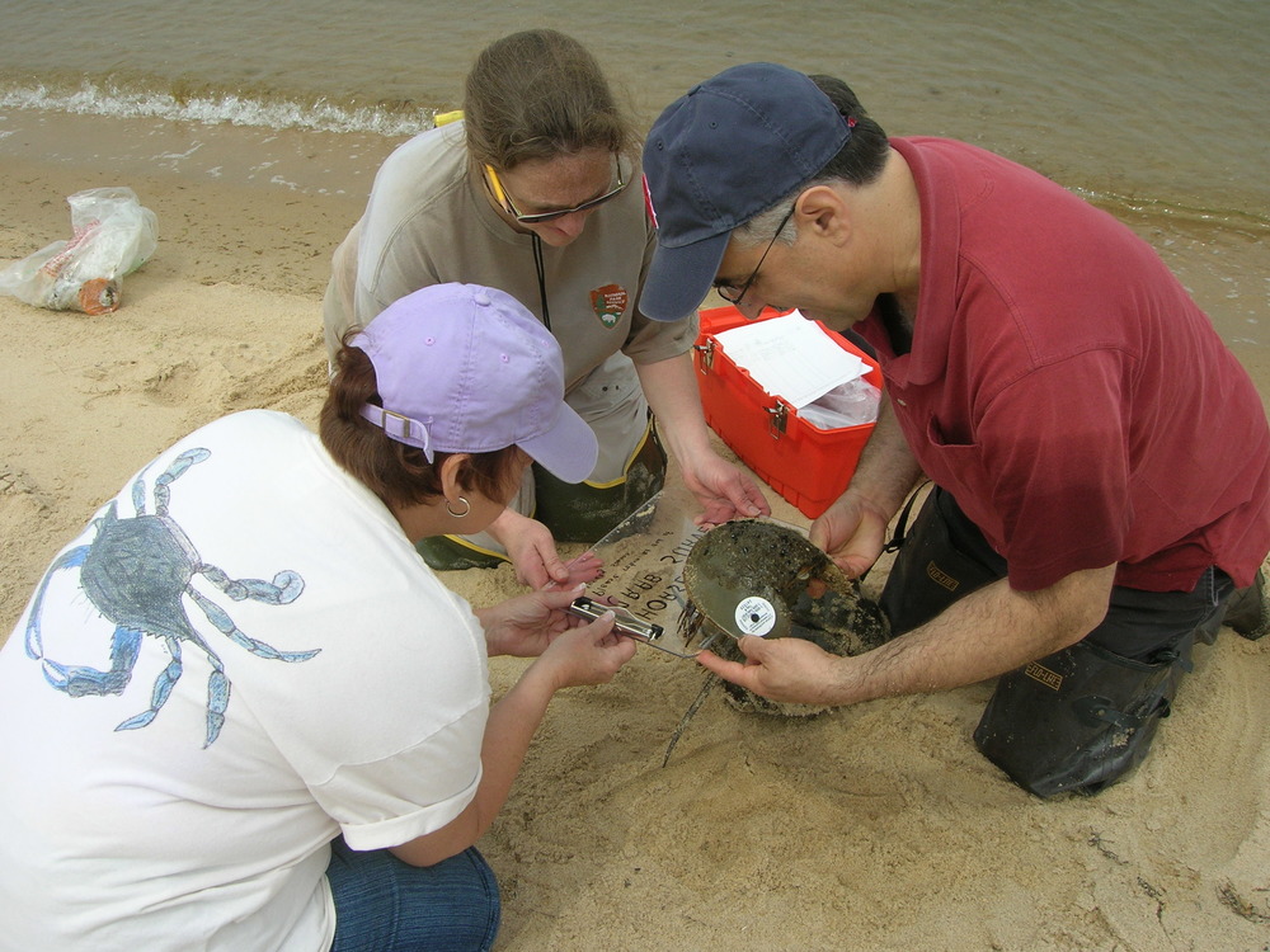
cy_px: 476
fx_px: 1247
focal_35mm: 34
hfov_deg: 54.0
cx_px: 635
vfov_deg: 41.8
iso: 50
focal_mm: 5.7
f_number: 4.9
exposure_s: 1/732
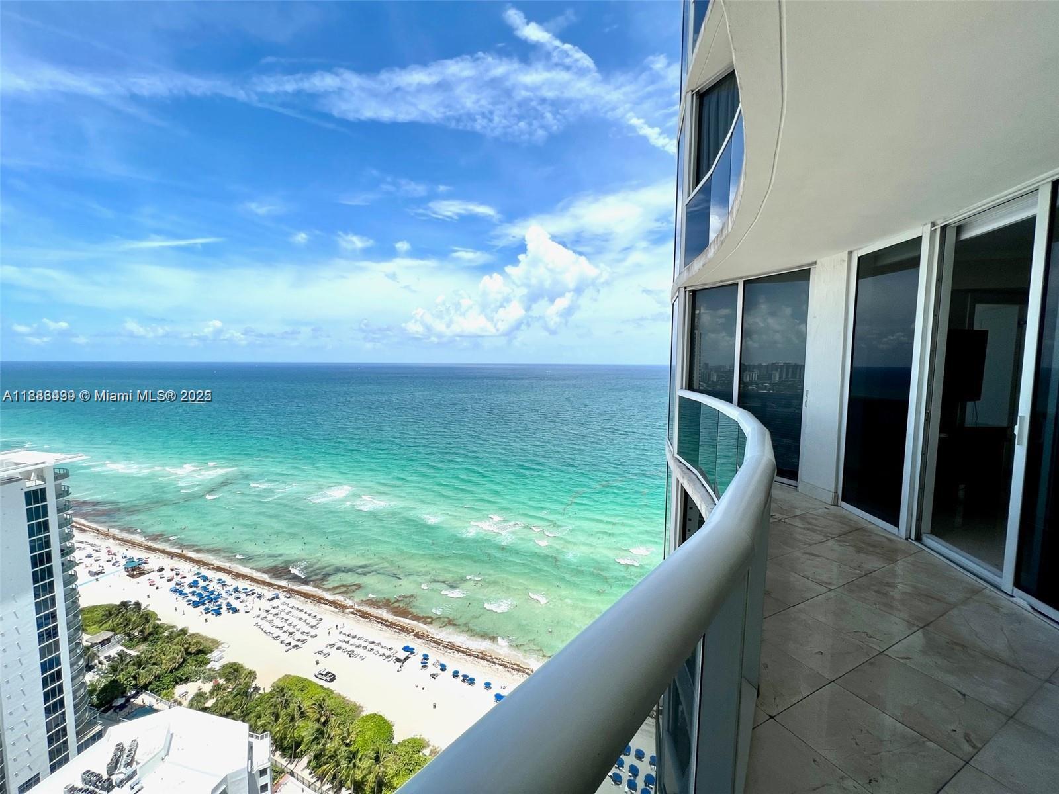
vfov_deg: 89.9
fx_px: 398
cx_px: 530
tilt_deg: -4.6
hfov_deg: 106.2
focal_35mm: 13
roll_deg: -0.4
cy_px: 397
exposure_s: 1/1980
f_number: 1.8
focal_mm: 1.57
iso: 32
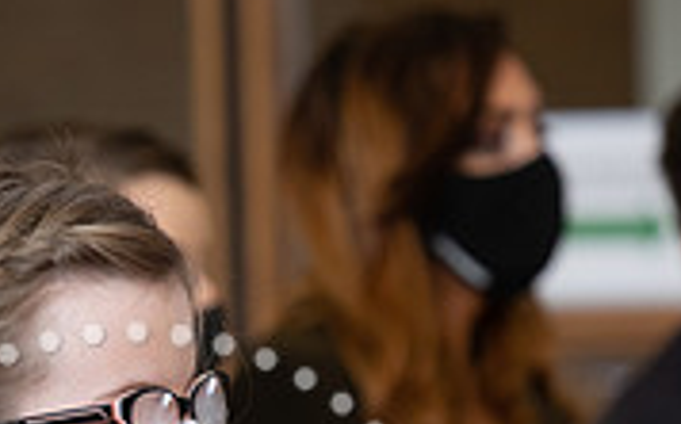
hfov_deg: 2.7
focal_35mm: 773
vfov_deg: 1.7
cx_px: 130
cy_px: 676
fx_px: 14337
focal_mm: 200
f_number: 7.1
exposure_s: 1/30
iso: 1000
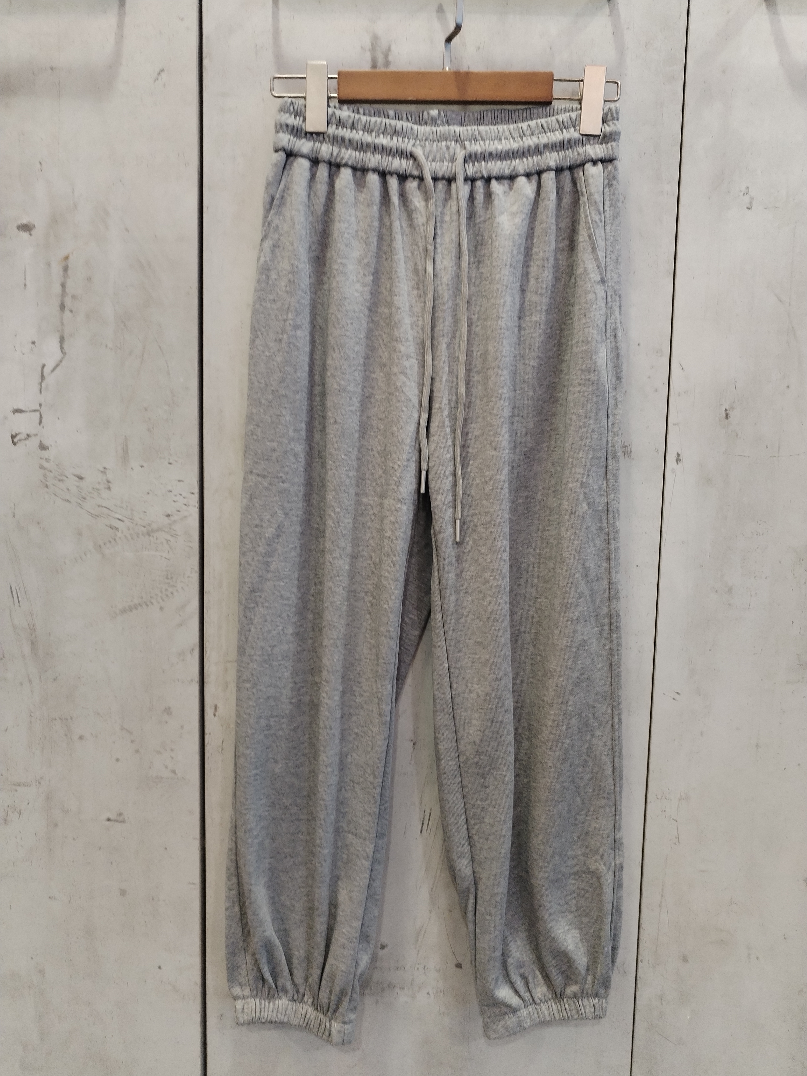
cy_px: 538
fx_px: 901
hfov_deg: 48.2
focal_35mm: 29
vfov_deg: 61.7
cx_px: 404
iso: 829
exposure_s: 1/33.3
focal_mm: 4.75
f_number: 1.8
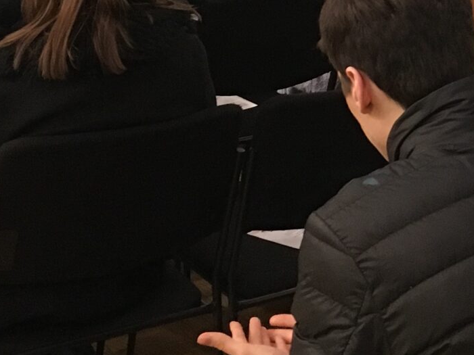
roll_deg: -2.1
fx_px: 1451
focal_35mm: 106
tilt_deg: -3.8
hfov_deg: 18.0
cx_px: 502
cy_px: -163
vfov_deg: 13.2
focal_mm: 4.15
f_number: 2.2
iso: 200
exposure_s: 1/17
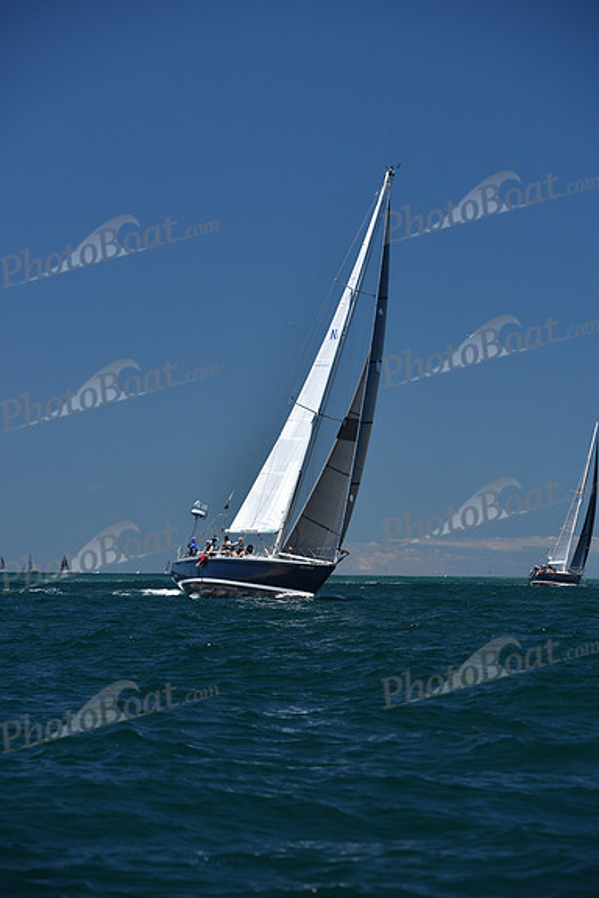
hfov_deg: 11.3
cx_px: 300
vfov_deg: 16.9
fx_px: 3016
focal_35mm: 121
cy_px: 451
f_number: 5.6
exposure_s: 1/800
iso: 250
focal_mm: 120
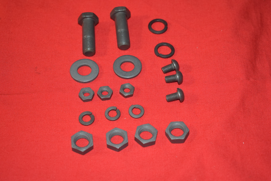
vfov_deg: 20.2
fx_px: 509
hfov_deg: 29.8
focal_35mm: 68
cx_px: 136
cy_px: 90
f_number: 5
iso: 800
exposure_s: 1/30
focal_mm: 45
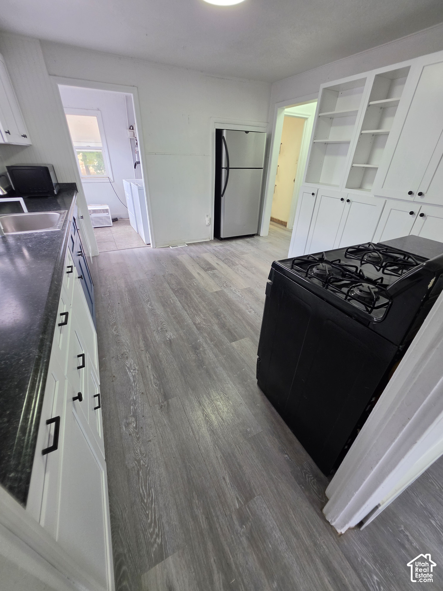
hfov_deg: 89.9
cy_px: 296
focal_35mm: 13
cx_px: 222
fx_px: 222
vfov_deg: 106.2
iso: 100
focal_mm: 2.2
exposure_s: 1/120
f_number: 1.9
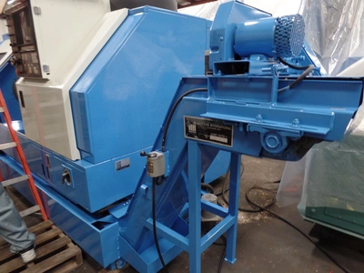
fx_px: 242
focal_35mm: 23
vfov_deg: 58.9
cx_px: 182
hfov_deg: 73.9
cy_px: 136
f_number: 2.8
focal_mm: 4.1
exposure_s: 1/30
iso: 320
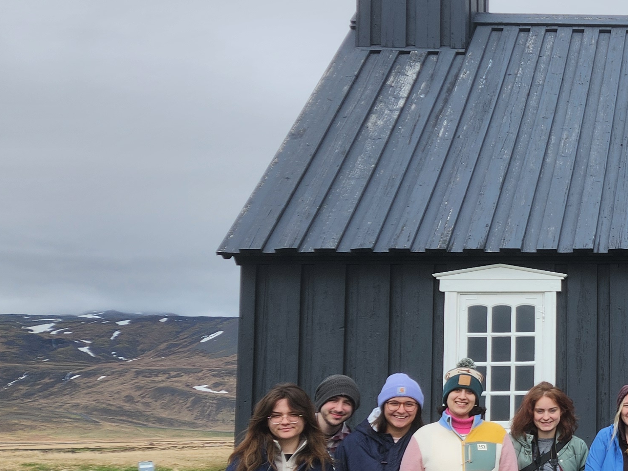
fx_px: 1125
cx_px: 821
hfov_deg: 26.4
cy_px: 335
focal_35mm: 62
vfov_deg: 23.5
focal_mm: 5.4
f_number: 1.8
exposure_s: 1/1126
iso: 20
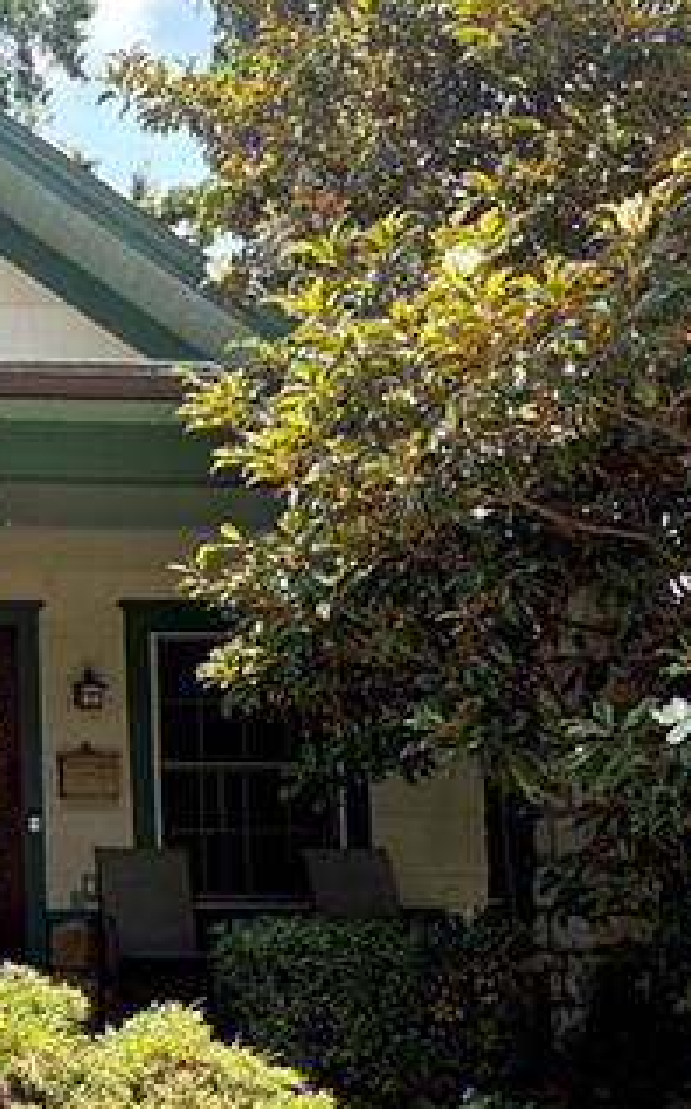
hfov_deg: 18.5
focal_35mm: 67
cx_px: -102
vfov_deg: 30.6
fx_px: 2022
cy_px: 667
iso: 64
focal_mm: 5.96
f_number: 1.6
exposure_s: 1/987
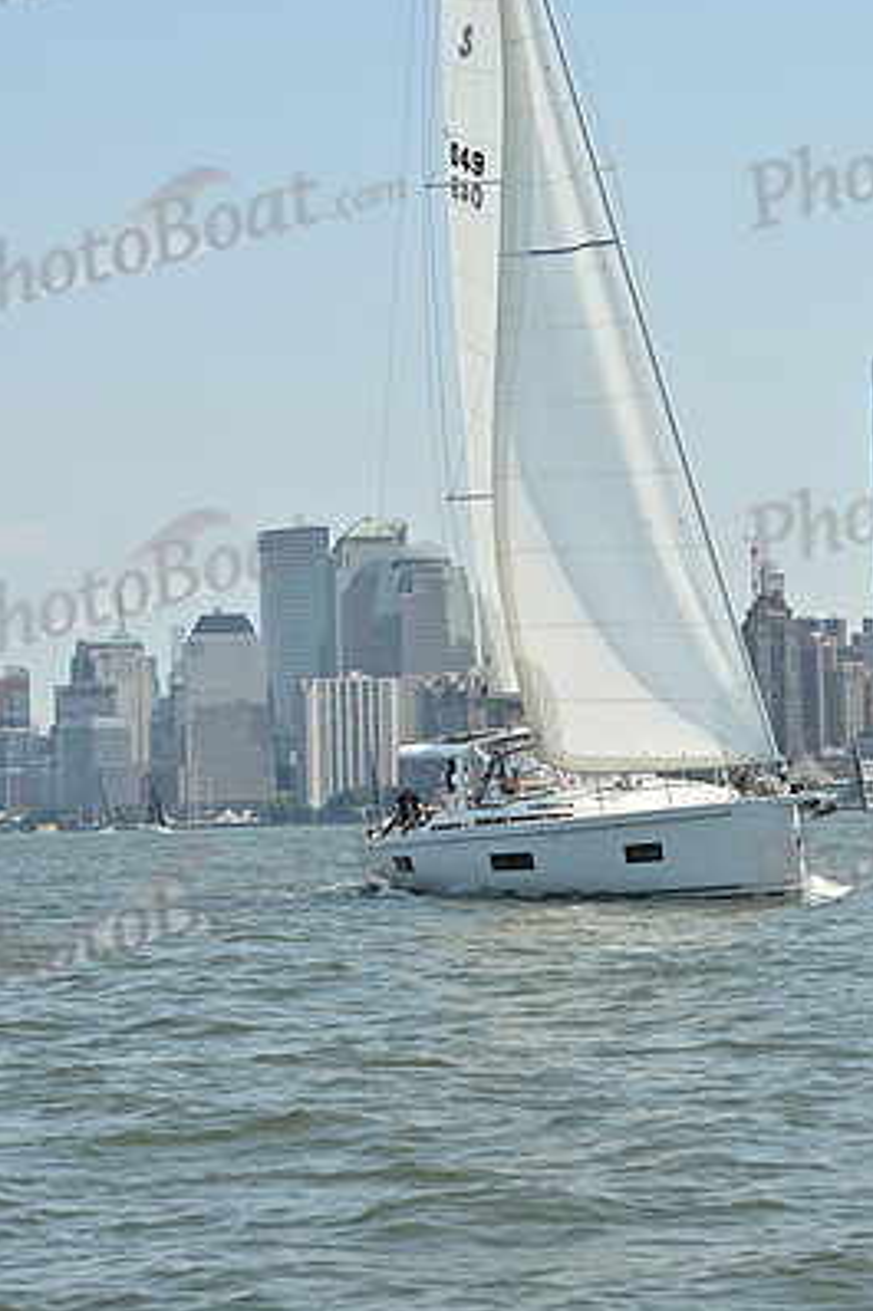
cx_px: 578
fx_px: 4514
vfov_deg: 16.5
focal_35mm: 124
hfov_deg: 11.0
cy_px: 362
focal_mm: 85
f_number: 7.1
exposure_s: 1/1250
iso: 320
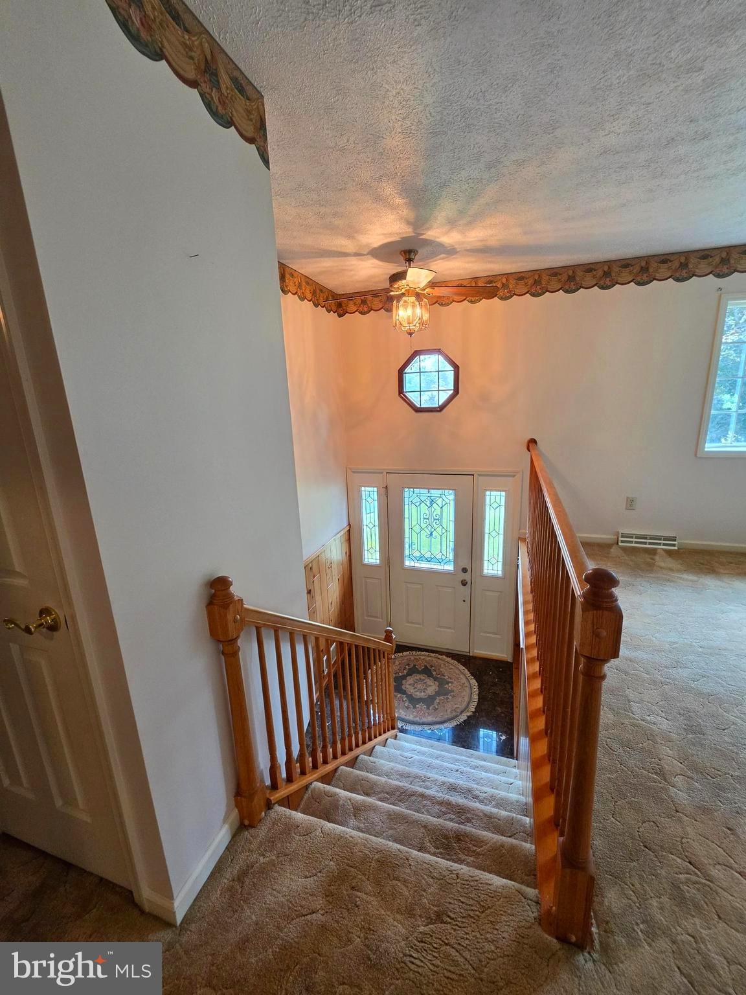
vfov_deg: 106.2
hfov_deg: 89.9
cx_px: 373
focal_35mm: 13
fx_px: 374
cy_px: 498
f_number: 1.9
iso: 200
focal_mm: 2.2
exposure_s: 1/120
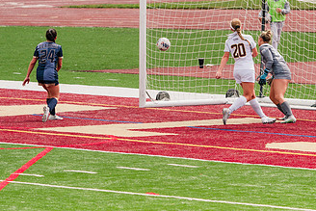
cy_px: 105
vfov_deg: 2.7
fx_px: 4435
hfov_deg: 4.1
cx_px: 233
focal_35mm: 505
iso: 400
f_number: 5.6
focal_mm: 286
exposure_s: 1/1600
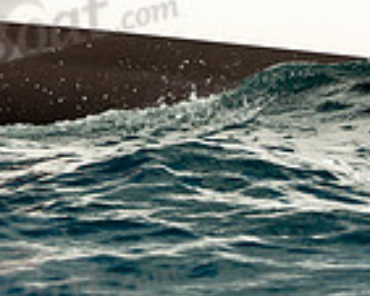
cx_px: -325
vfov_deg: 2.0
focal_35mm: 770
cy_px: -54
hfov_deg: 2.5
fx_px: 8438
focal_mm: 200
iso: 400
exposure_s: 1/1250
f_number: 10
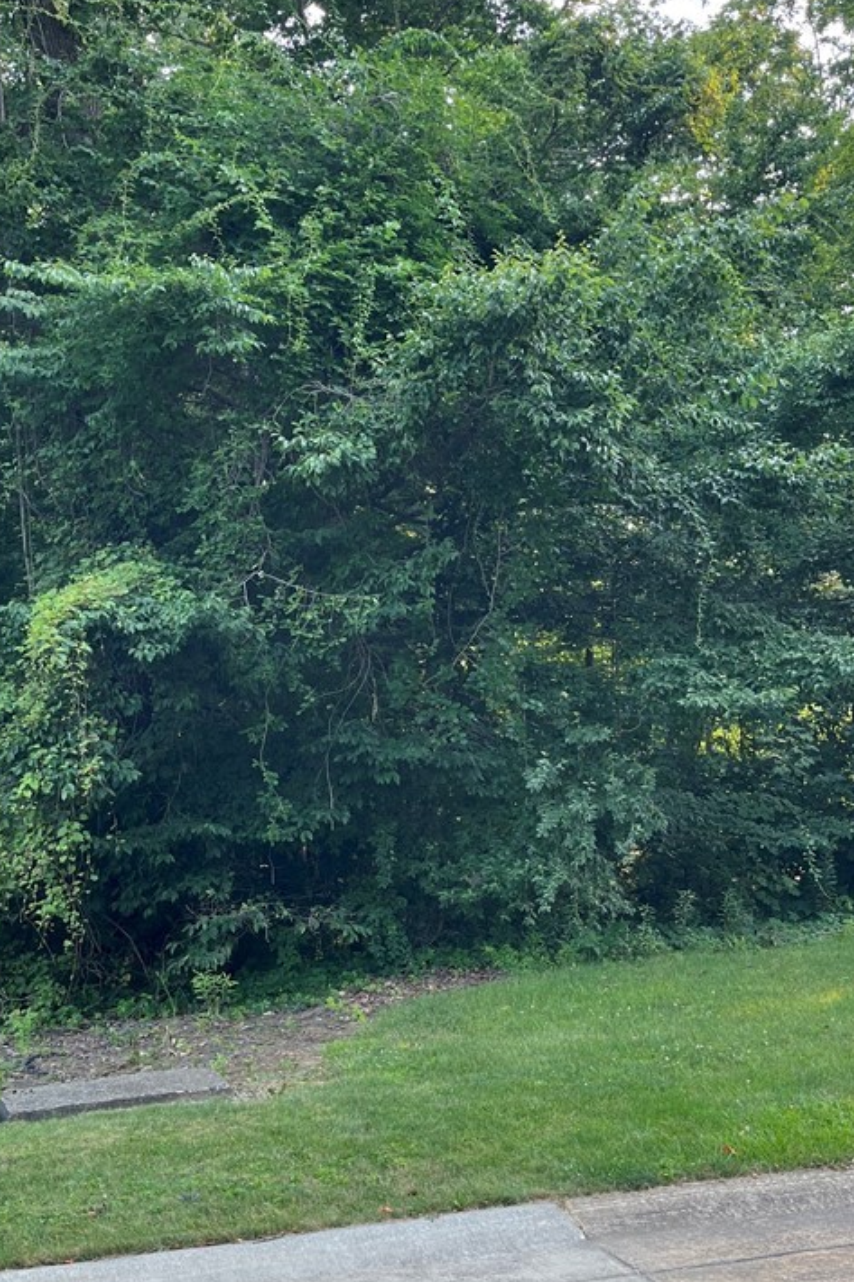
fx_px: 1388
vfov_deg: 49.5
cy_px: 681
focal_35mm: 39
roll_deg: +0.1
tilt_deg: +5.7
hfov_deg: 34.2
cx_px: 406
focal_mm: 5.1
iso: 40
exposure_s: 1/219
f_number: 1.6
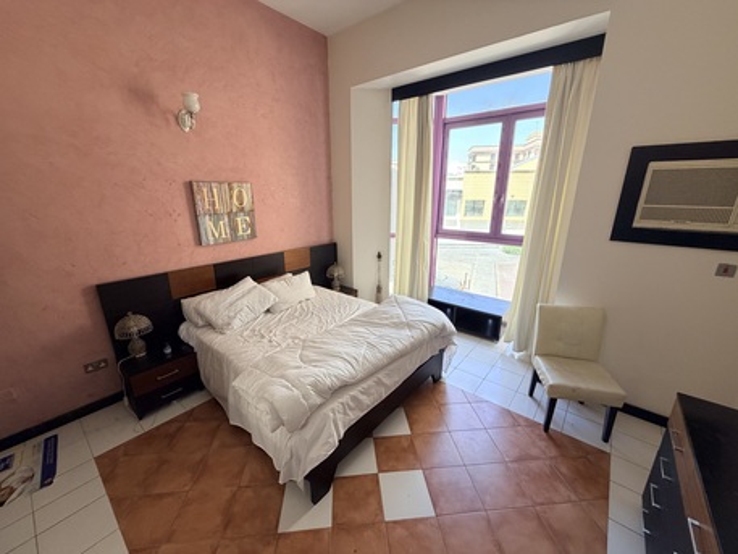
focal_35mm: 14
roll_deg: +0.8
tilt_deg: -15.2
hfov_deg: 102.0
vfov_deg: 85.7
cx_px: 369
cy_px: 277
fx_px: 299
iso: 250
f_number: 2.2
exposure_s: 1/121
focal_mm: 2.22
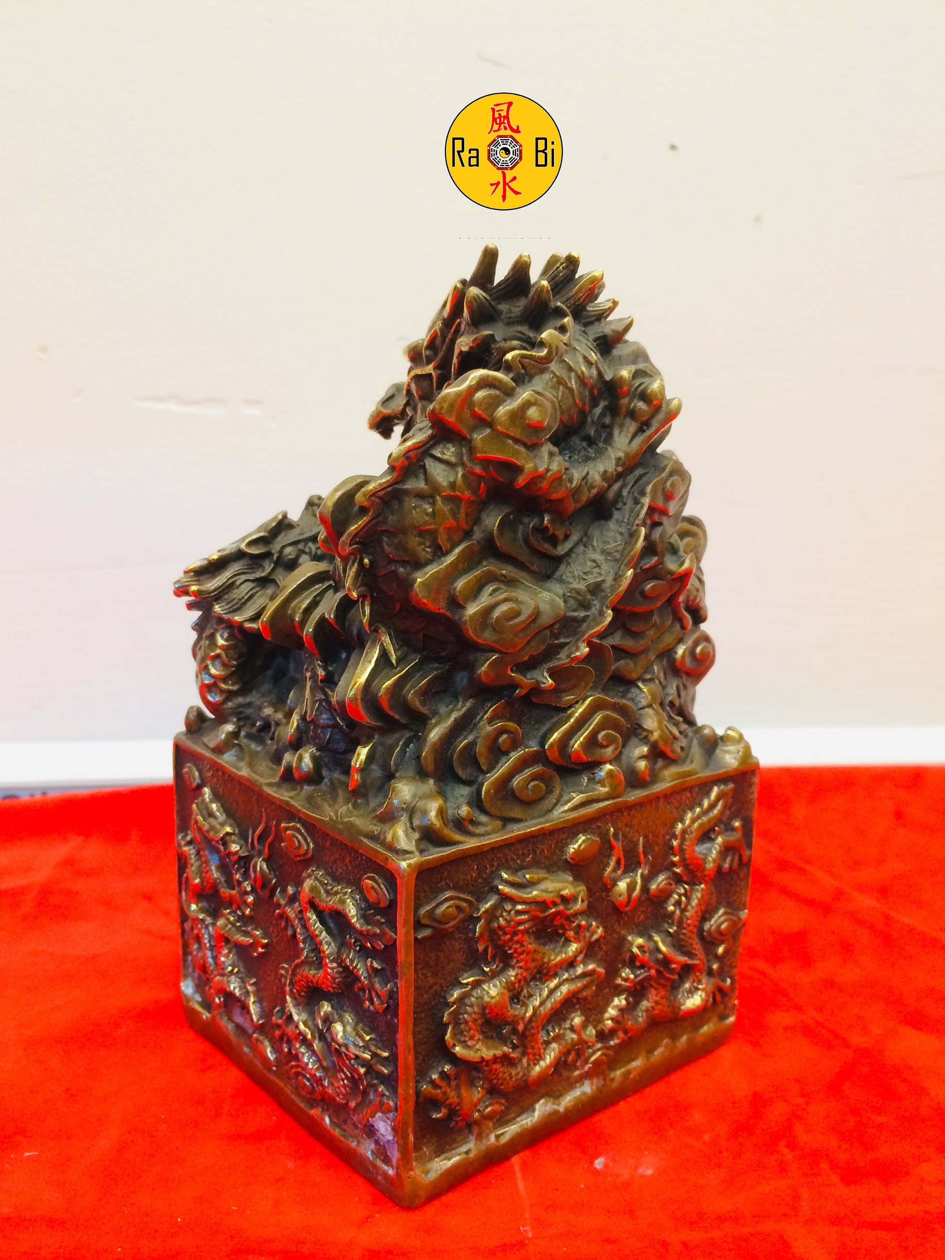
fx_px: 1092
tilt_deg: -17.6
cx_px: 460
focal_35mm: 30
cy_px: 646
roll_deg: -0.8
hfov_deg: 46.8
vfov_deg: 60.0
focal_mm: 4.15
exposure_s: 1/33
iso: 64
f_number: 2.2
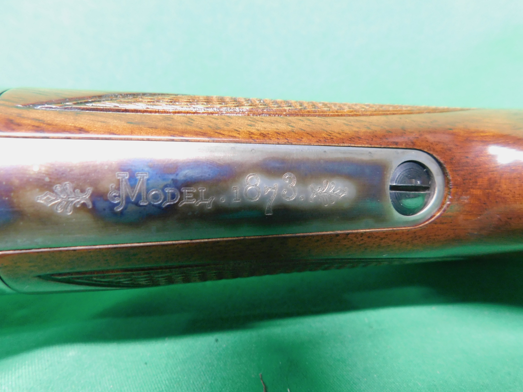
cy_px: 196
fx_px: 347
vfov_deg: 58.9
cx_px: 262
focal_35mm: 23
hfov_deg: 73.9
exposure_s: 1/15
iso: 400
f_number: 3
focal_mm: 4
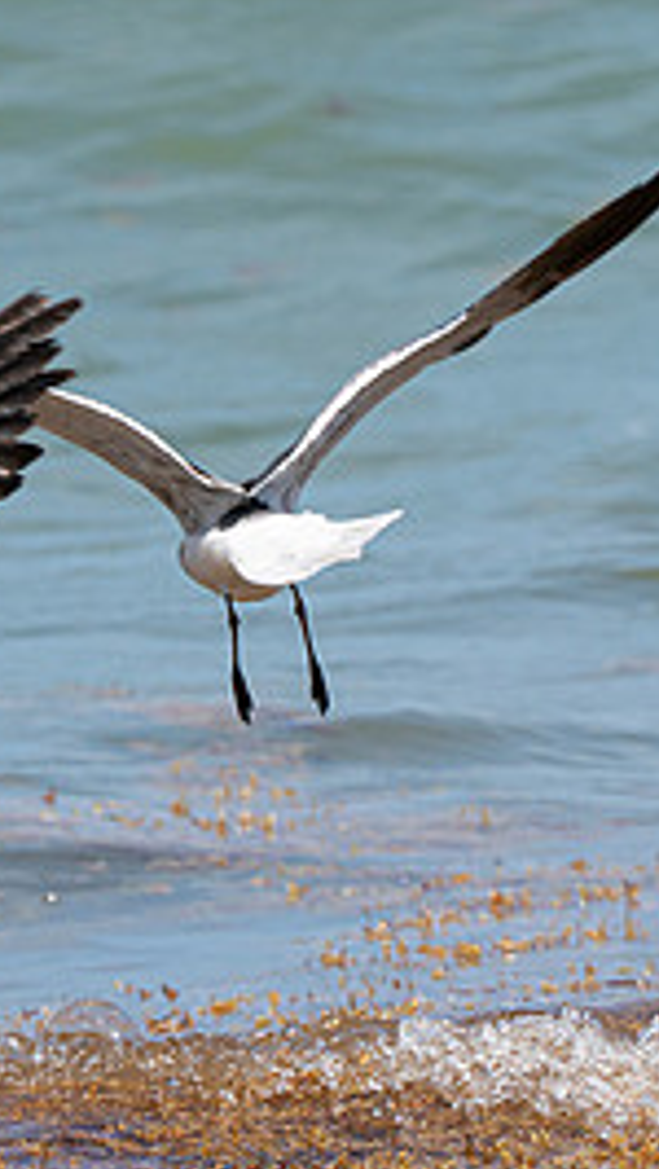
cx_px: 154
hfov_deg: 1.3
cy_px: 486
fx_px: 28339
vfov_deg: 2.4
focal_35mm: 914
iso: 640
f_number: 10
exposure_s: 1/1250
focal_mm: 400
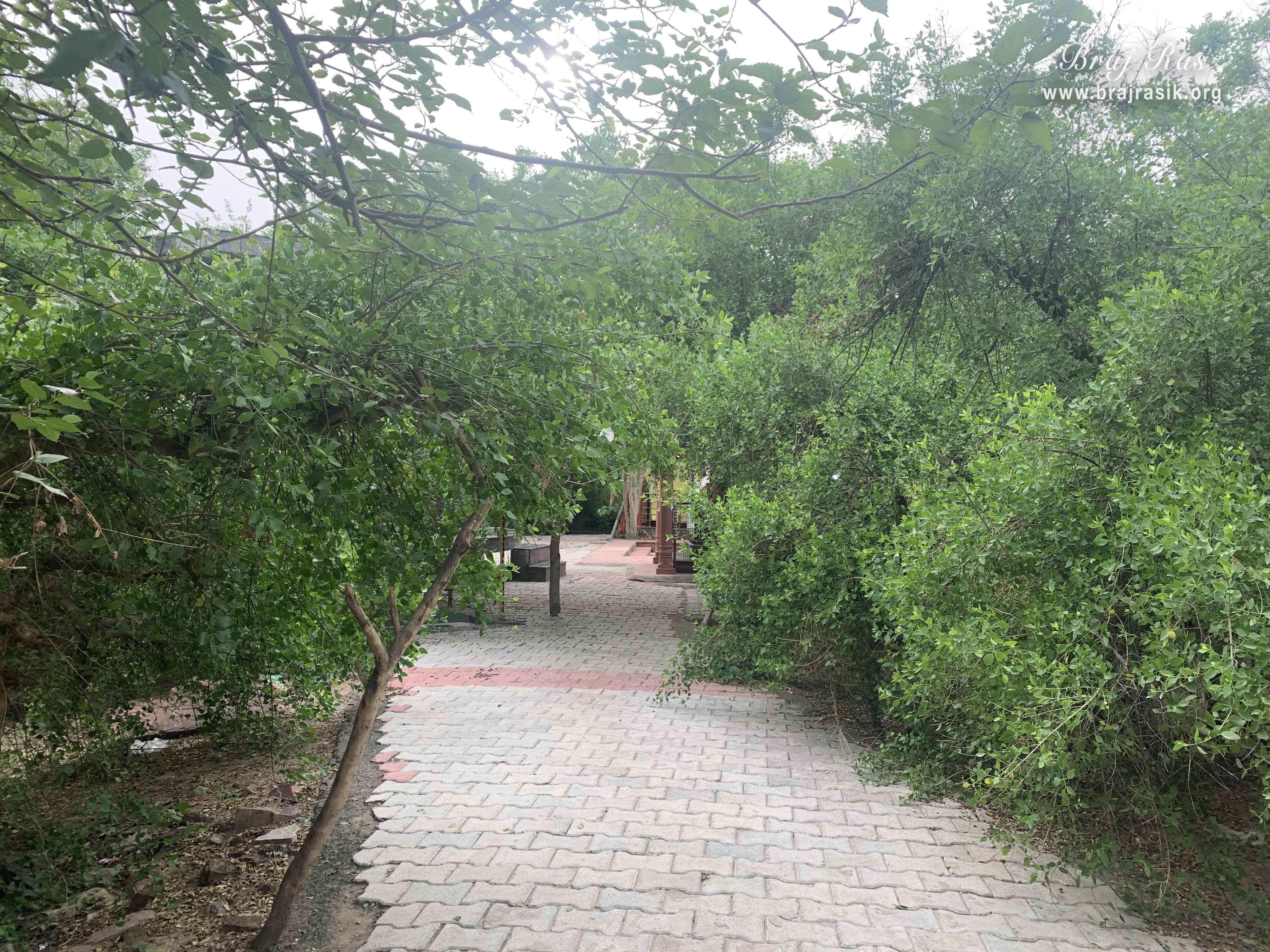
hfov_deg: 67.3
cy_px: 476
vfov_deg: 53.1
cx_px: 635
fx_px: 954
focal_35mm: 26
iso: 25
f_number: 1.8
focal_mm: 4.25
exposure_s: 1/155
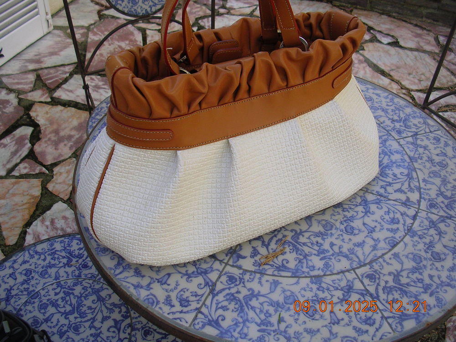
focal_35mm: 38
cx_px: 228
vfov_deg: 37.7
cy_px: 171
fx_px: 501
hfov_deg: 49.0
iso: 50
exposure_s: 1/291
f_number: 2.8
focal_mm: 5.8
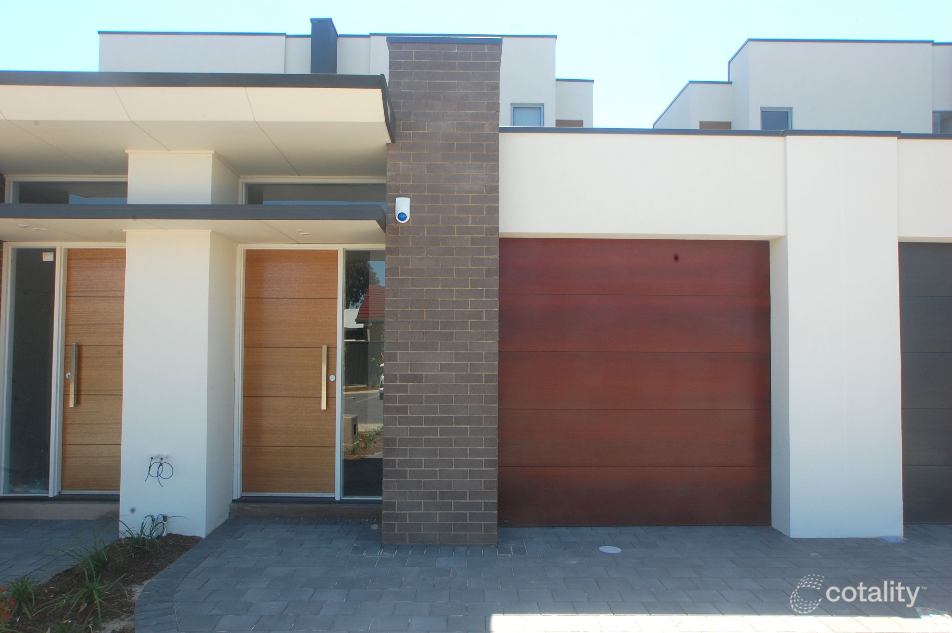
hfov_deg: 70.5
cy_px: 316
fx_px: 674
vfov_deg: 50.3
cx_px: 476
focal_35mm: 26
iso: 200
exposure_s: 1/30
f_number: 16
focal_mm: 17
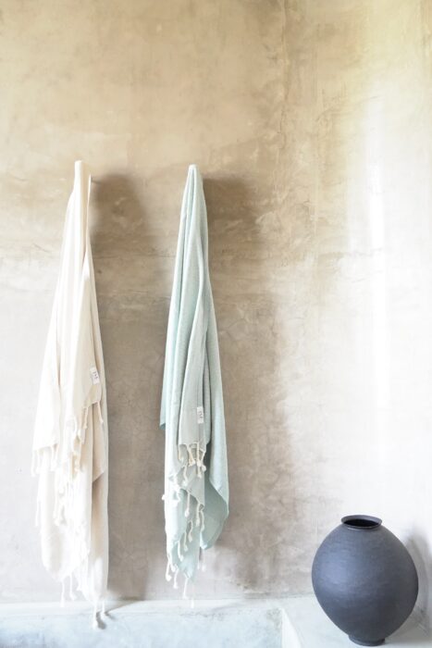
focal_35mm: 34
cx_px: 216
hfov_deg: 38.4
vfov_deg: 55.1
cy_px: 324
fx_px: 621
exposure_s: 1/40
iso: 4000
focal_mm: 23
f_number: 5
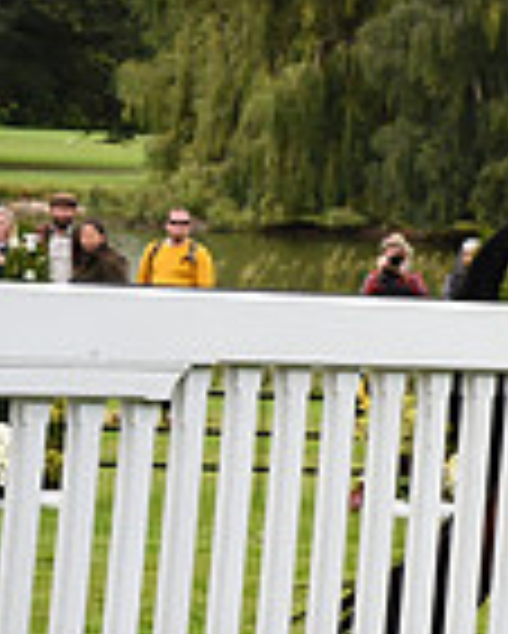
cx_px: 1182
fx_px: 3773
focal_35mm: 201
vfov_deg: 9.6
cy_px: 198
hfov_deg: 7.3
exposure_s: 1/1250
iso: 1100
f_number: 5.6
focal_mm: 52
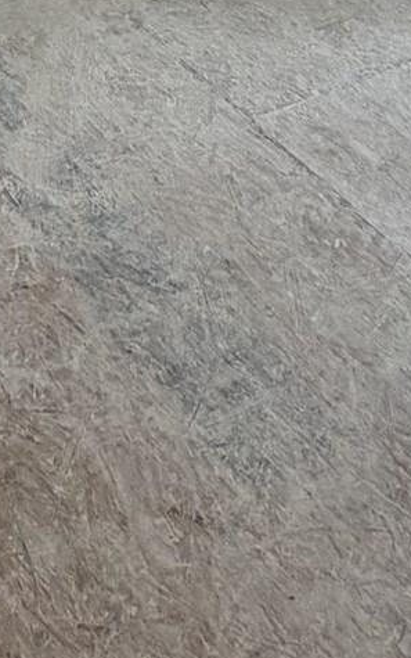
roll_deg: -3.4
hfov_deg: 17.4
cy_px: -540
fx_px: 1290
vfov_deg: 20.2
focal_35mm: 72
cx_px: -58
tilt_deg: -7.1
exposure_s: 1/120
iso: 125
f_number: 2.2
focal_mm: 2.22
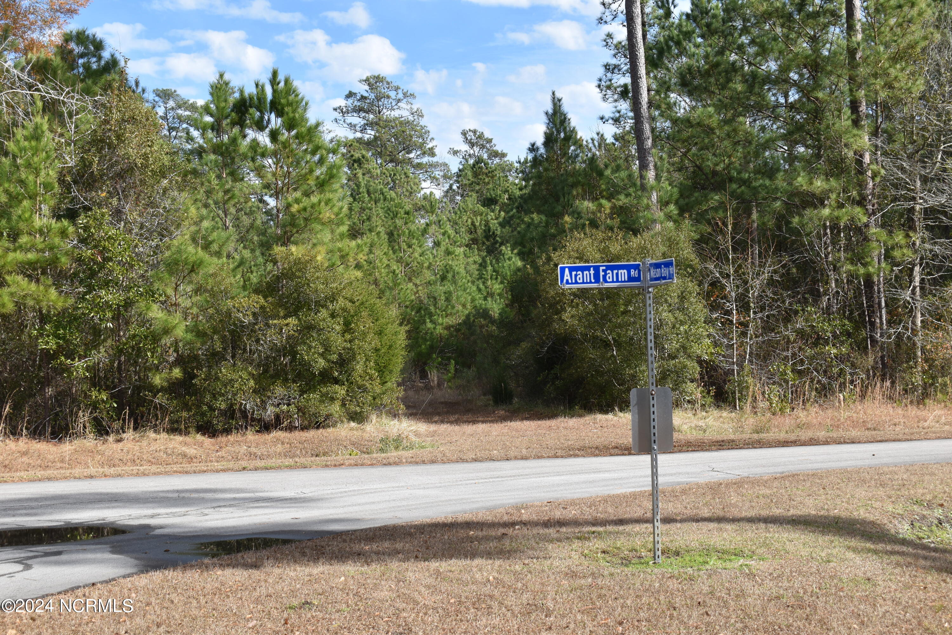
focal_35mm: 60
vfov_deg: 22.6
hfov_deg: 33.4
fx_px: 1587
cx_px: 476
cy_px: 318
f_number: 8
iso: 110
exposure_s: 1/250
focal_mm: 40
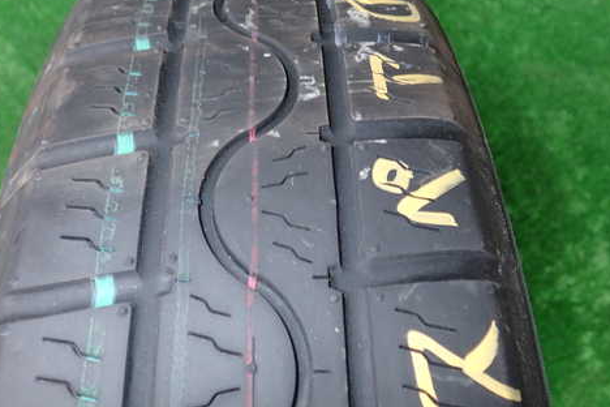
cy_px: 159
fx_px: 678
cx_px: 246
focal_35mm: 40
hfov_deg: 48.2
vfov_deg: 33.3
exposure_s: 1/30
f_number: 6.3
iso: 200
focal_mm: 5.4
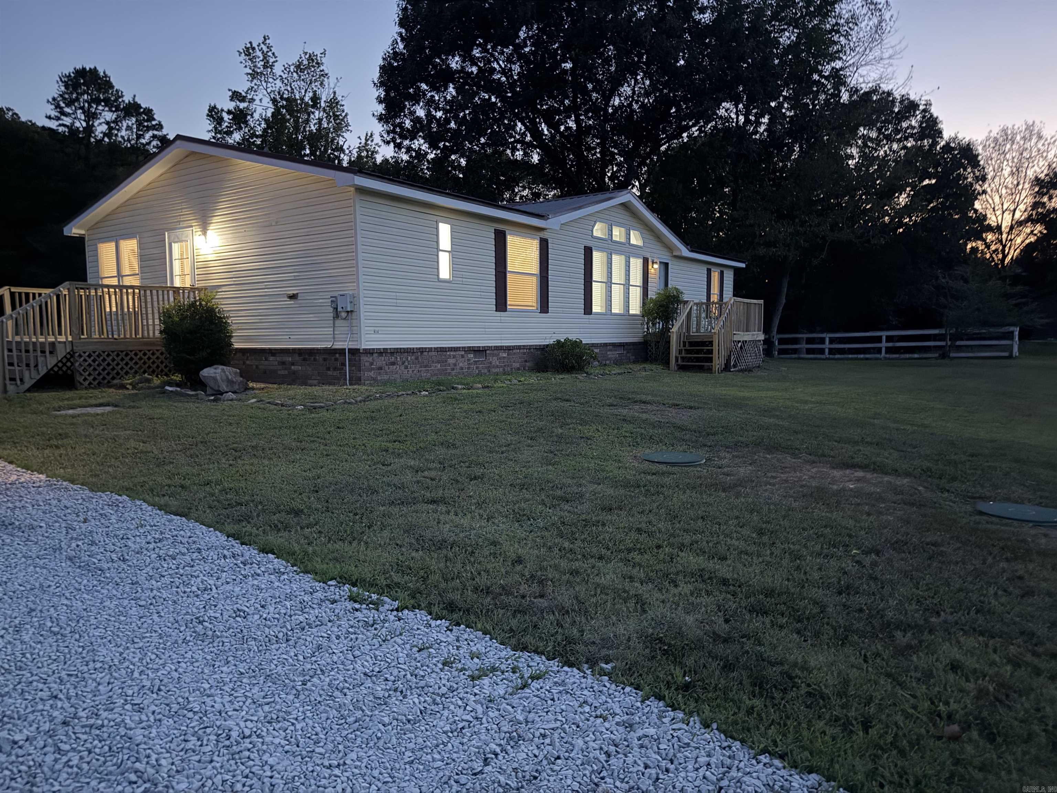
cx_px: 528
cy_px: 396
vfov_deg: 56.8
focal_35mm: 24
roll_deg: +2.9
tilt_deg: -6.4
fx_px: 733
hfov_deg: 71.6
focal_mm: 6.76
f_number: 1.78
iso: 1250
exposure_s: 1/15
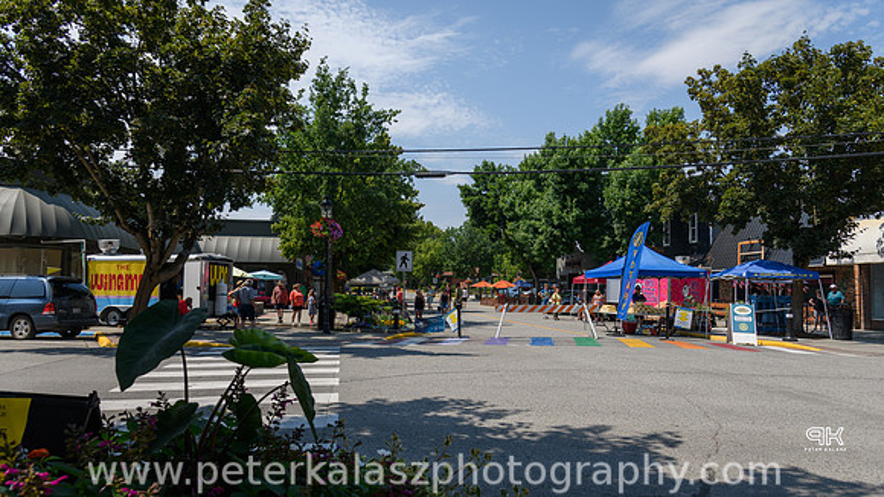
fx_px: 592
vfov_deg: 45.5
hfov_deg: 73.5
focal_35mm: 25
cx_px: 442
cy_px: 268
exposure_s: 1/250
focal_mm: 24
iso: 64
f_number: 8
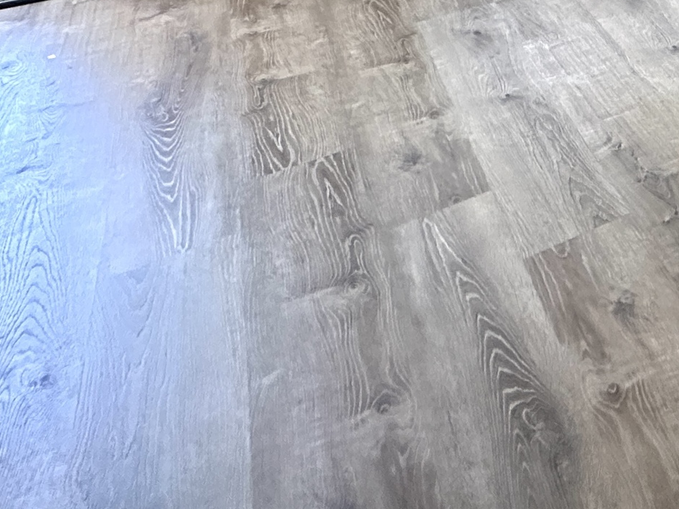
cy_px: -288
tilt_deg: -8.4
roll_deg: -0.7
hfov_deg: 30.0
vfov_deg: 23.7
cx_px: 940
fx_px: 902
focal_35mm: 46
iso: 250
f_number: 2.2
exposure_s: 1/120
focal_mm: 2.22
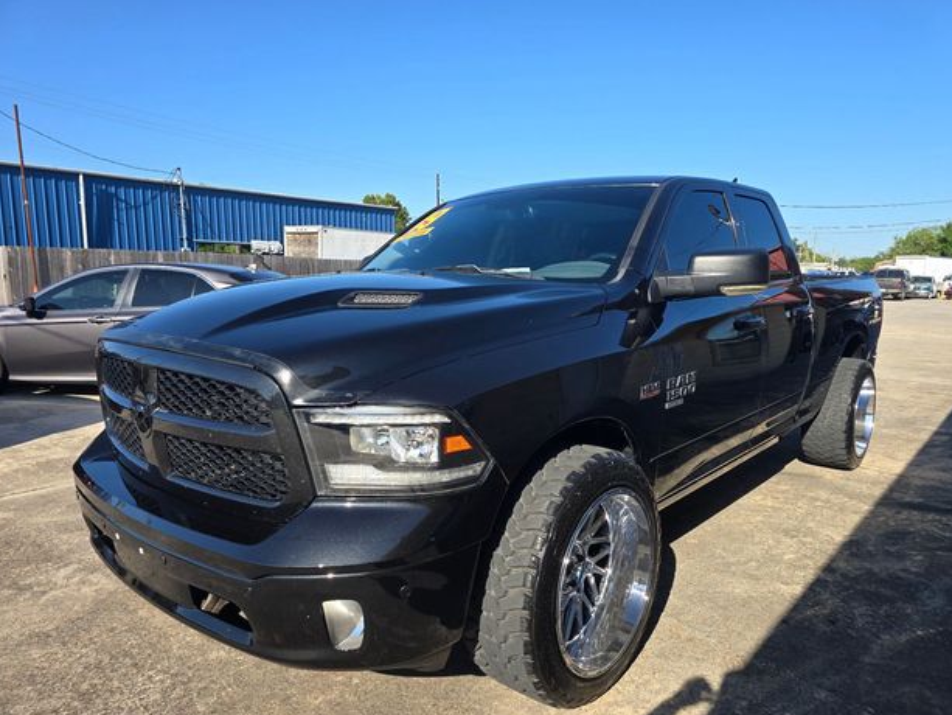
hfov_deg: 71.6
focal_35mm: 24
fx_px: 660
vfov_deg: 56.8
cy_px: 367
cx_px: 485
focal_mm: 6.3
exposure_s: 1/485
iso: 12
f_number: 1.7
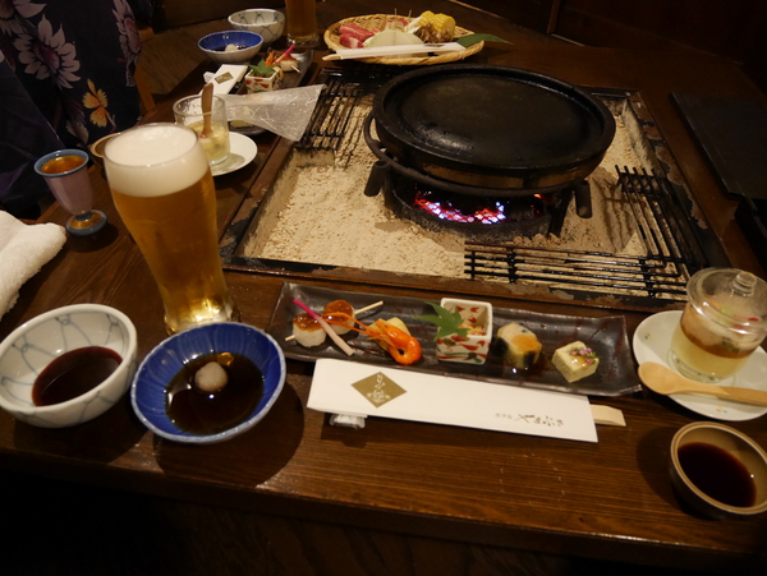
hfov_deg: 71.6
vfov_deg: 56.9
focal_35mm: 24
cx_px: 384
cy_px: 288
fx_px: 532
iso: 3200
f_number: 3.5
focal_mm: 12
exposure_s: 1/25
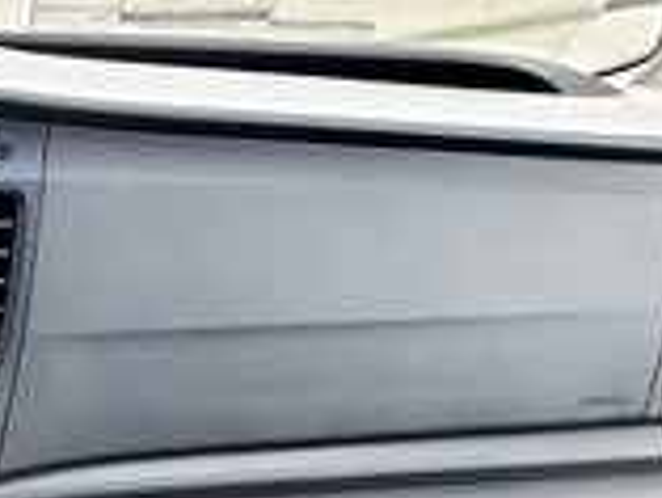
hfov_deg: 16.6
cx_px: -367
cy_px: 701
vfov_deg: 13.3
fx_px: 2029
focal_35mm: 106
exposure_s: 1/35
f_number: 2.4
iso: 100
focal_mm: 4.3
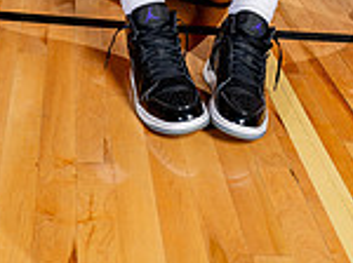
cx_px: 186
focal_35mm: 81
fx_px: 825
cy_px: -256
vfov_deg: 15.0
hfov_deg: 24.2
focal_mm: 28
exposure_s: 1/250
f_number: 5.6
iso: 200
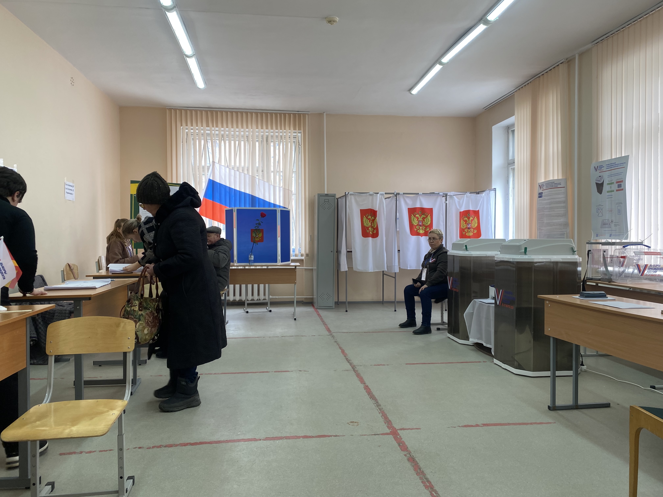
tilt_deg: -0.6
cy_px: 248
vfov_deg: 53.1
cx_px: 332
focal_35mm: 26
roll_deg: +0.2
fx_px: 498
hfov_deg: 67.3
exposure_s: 1/100
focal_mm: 4.25
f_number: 1.8
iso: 50
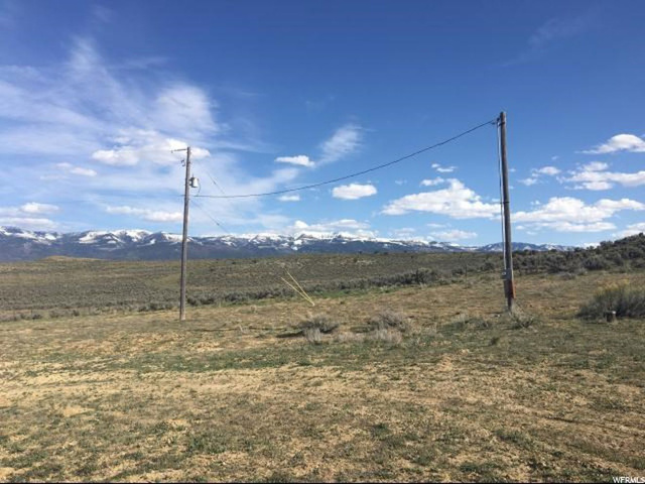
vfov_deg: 48.2
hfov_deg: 61.7
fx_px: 540
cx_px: 322
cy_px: 242
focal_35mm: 29
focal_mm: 4.15
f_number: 2.2
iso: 25
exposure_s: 1/2262
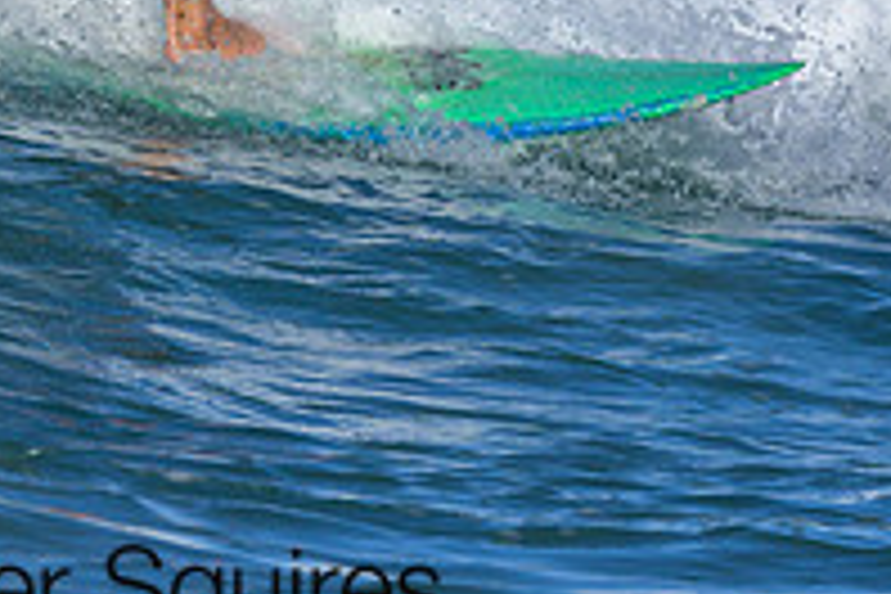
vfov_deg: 0.4
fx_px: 79664
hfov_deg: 0.6
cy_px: -435
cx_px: 379
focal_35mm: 3219
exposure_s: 1/2000
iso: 180
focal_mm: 800
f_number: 6.3
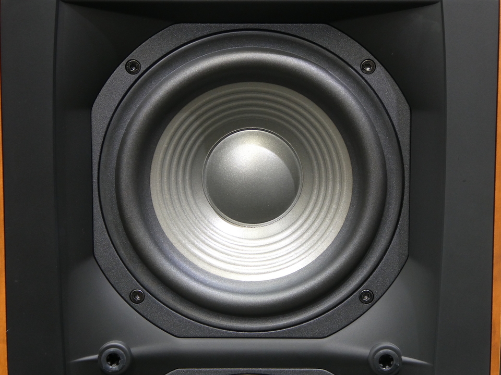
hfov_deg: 24.7
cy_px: 188
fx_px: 1143
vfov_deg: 18.7
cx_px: 250
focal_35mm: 79
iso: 200
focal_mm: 14.1
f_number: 4.7
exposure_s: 1/2.5
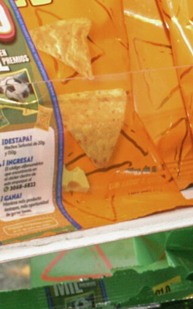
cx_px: 415
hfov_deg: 6.9
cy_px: 197
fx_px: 1539
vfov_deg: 11.4
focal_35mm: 183
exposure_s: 1/50
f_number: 10
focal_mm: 24
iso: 800
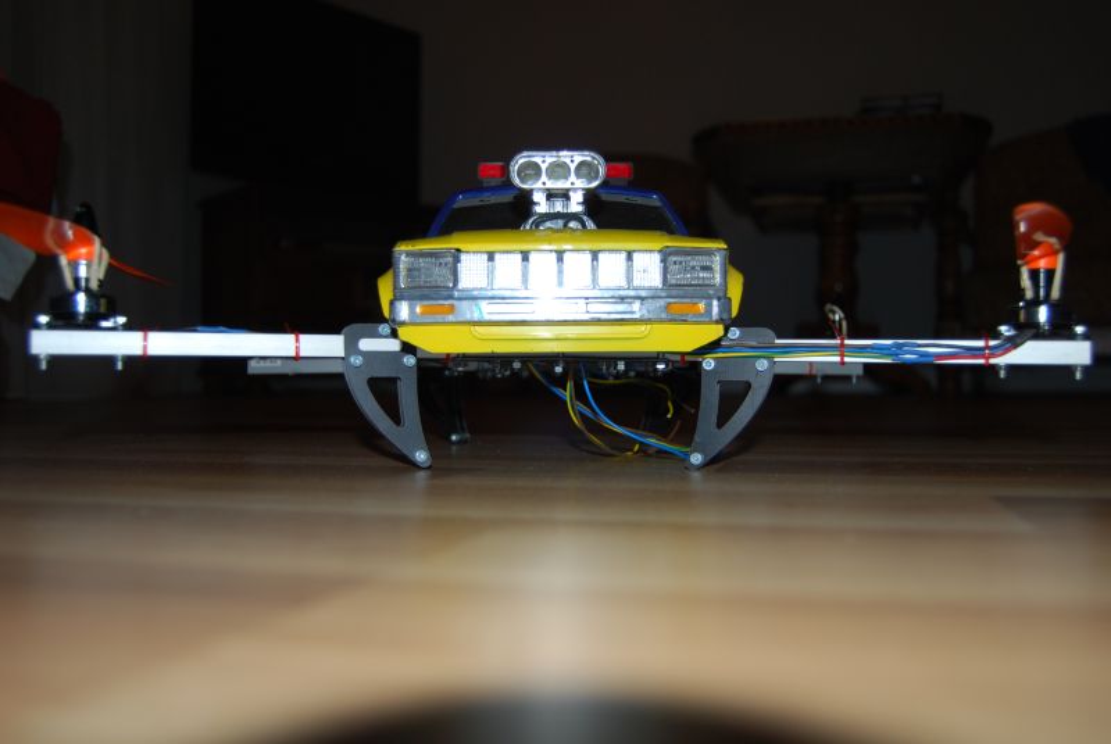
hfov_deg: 55.0
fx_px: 1066
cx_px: 556
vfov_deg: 38.5
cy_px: 372
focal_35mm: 34
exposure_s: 1/60
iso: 200
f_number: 3.8
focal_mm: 23
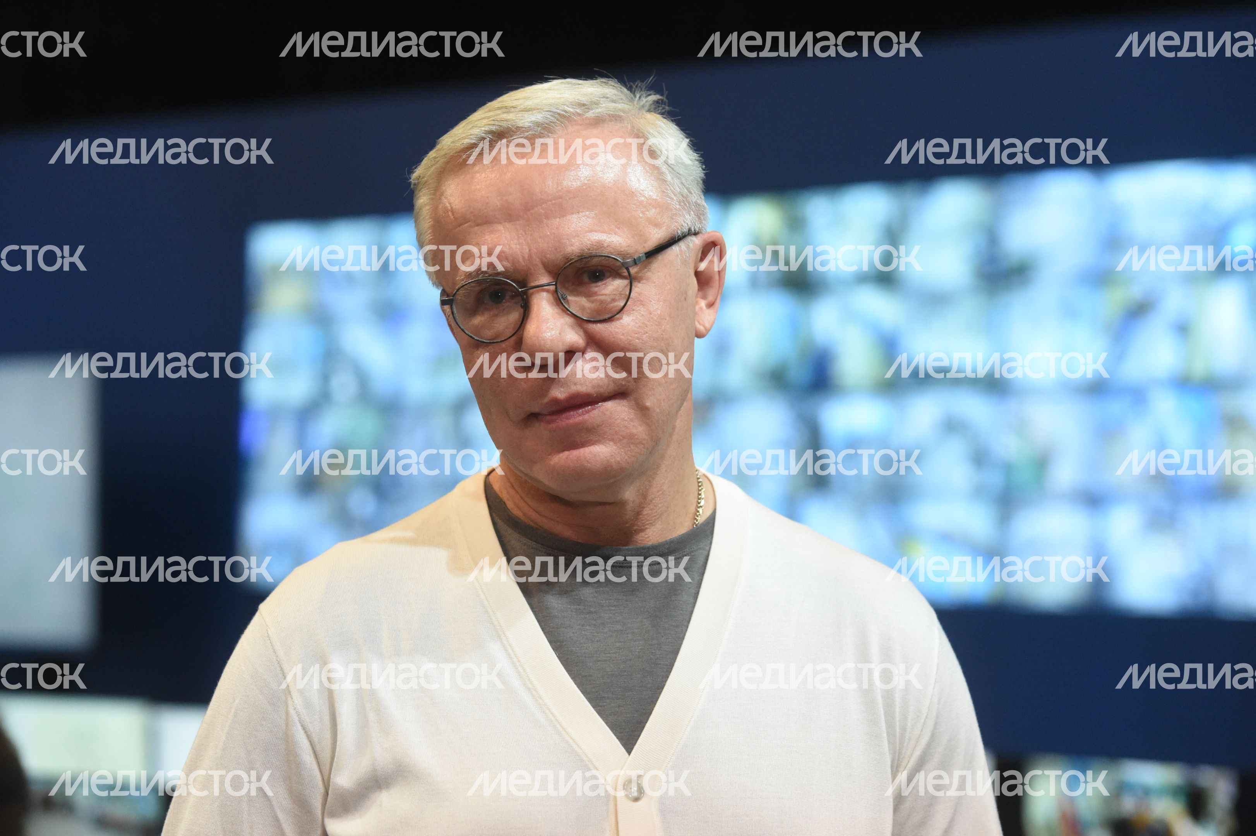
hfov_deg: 18.3
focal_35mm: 112
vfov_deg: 12.2
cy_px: 418
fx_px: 3905
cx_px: 628
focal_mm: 112
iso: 8000
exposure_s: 1/500
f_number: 5
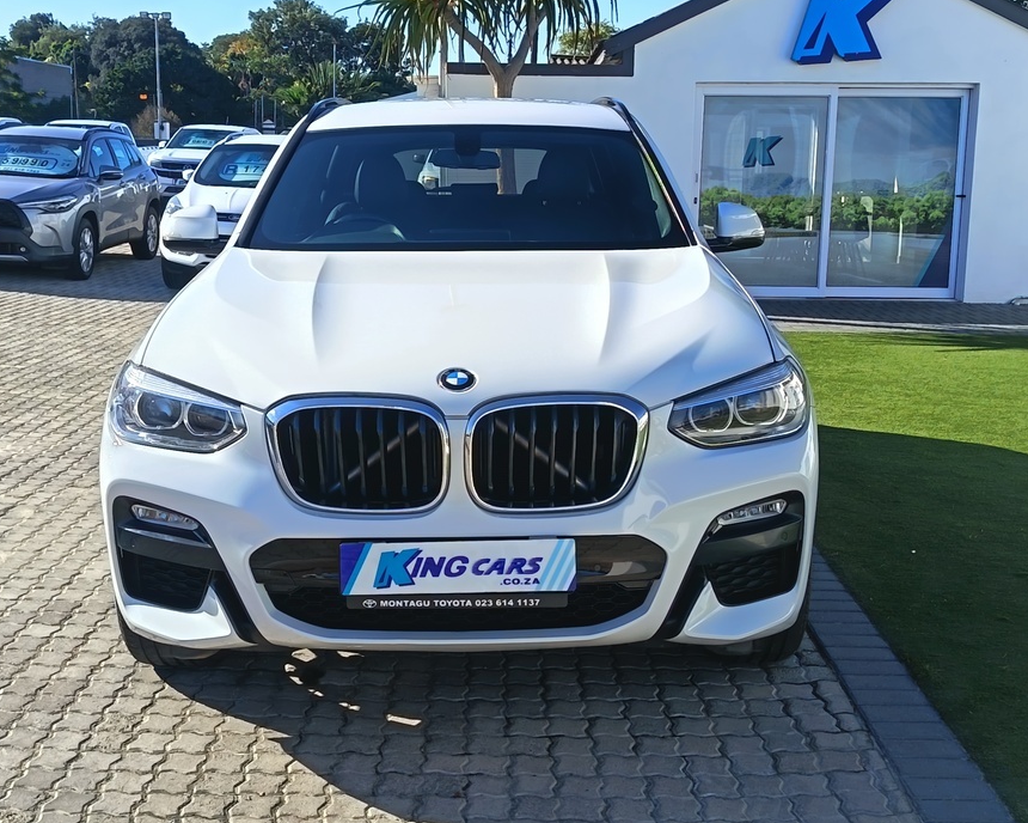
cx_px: 498
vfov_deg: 34.9
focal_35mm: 43
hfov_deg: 42.9
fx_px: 1308
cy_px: 379
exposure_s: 1/524
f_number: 1.75
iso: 100
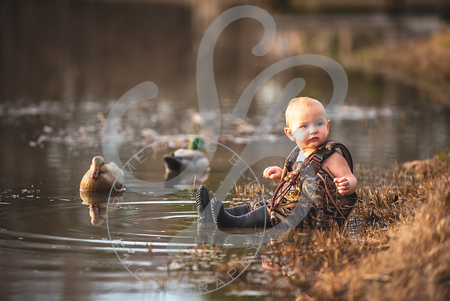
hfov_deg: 9.9
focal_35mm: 208
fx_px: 2606
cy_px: 150
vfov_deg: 6.6
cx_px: 225
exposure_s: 1/400
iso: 100
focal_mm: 200
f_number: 2.8
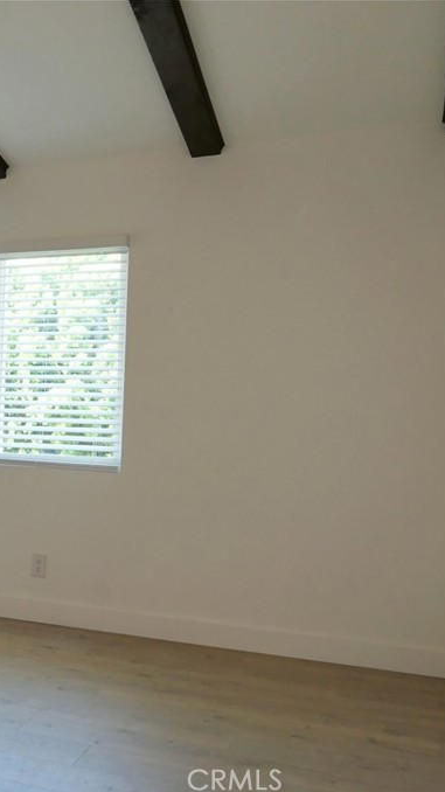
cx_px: 14
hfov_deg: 29.4
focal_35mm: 38
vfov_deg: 52.8
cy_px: 398
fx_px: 798
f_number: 5.6
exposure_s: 1/60
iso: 640
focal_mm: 8.8
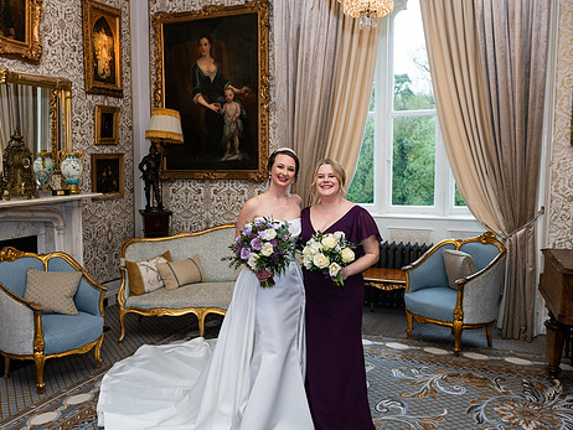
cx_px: 247
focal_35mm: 35
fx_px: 580
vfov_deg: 40.7
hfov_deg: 52.4
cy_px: 225
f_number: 5
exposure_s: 1/160
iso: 500
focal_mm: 29
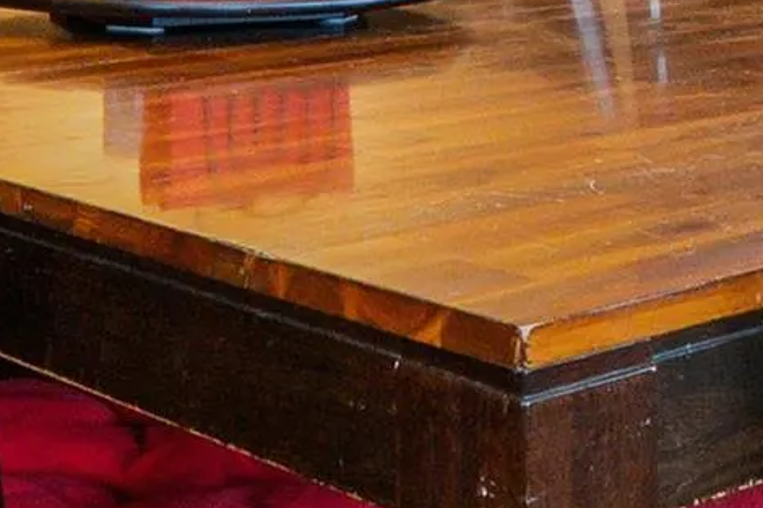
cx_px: 541
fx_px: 2076
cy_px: -216
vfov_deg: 13.3
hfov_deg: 20.7
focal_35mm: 98
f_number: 9
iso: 320
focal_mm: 10
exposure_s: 1/50
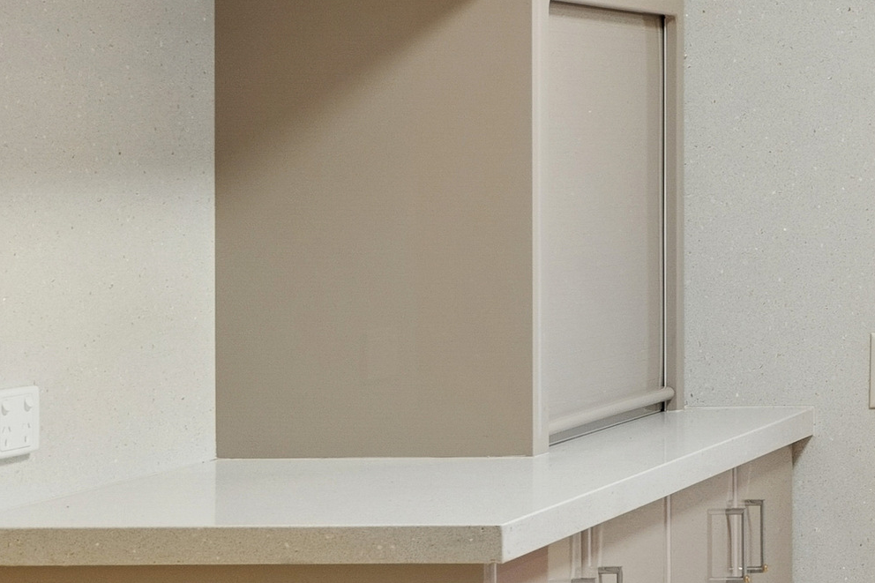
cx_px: 1552
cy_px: 74
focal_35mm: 125
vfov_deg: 10.9
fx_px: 3037
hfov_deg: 14.5
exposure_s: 1/6
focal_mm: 31
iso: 320
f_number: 8
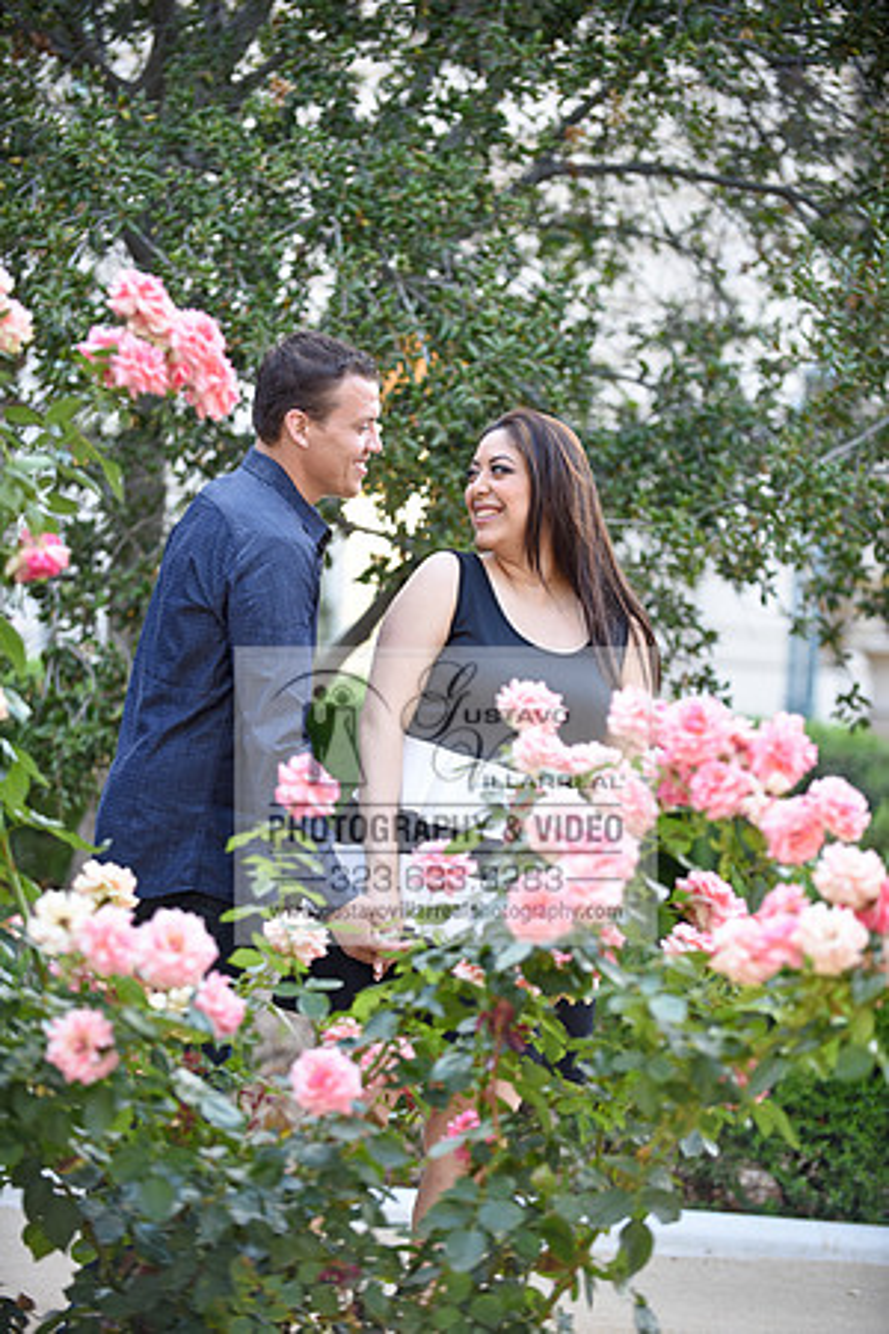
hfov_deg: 12.5
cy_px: 667
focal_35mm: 110
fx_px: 4074
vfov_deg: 18.6
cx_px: 444
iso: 200
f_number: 2.8
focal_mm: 110
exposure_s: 1/100
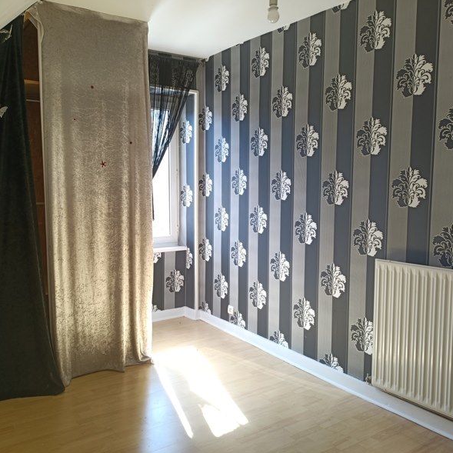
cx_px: 196
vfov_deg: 54.0
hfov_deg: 53.9
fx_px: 444
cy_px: 229
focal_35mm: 30
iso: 320
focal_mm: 4.7
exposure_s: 1/50
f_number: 1.7
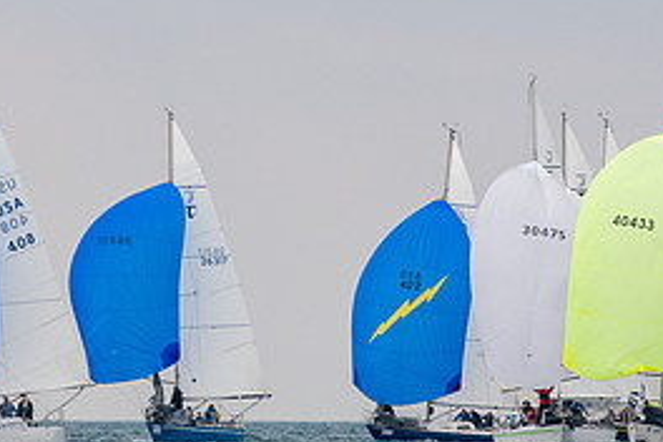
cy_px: 117
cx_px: 53
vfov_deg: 1.3
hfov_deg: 1.9
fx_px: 20183
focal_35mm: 1096
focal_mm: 300
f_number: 5.6
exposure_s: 1/1600
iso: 500
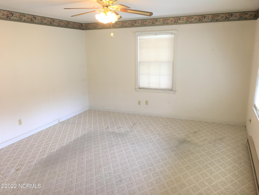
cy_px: 98
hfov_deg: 61.7
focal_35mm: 29
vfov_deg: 48.2
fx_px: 217
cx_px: 130
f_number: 2.2
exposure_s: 1/33
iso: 64
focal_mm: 4.15
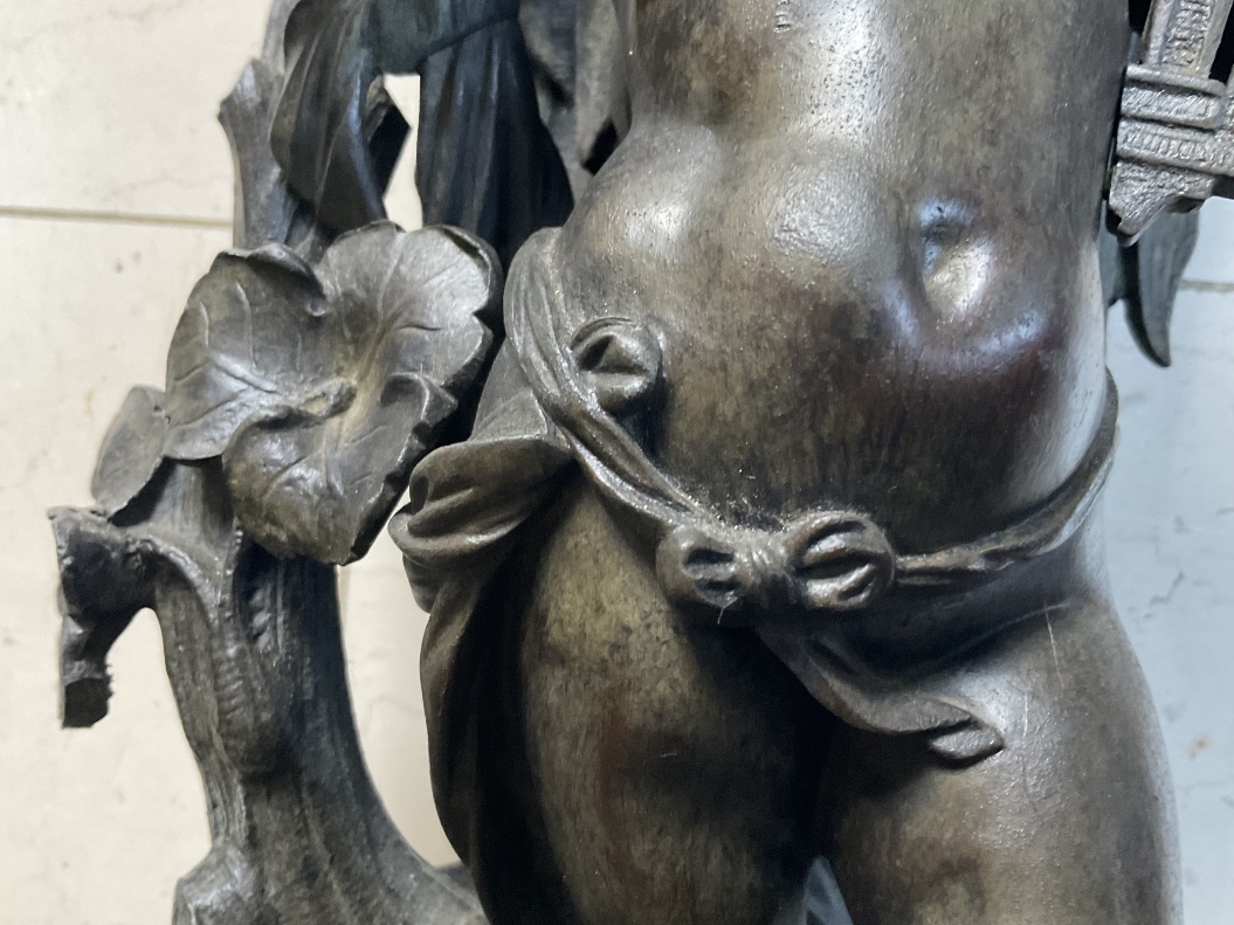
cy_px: 462
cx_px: 667
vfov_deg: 42.9
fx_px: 1176
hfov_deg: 55.3
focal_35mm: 33
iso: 250
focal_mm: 3
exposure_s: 1/40
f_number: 1.8
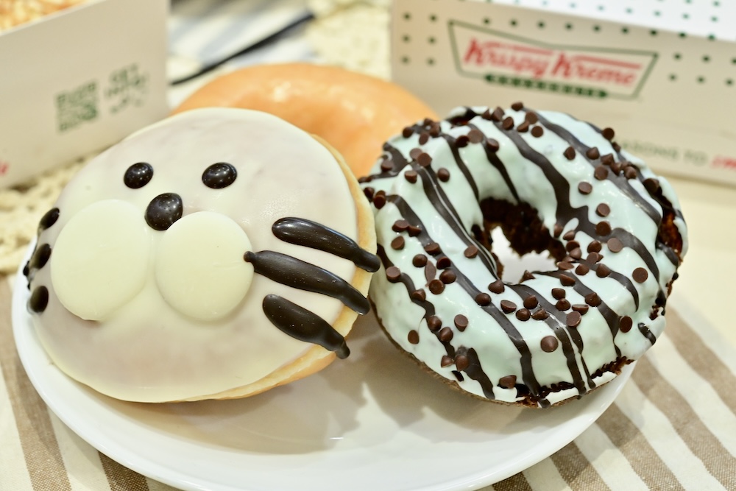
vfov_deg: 22.6
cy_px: 246
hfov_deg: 33.4
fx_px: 1227
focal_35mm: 60
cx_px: 368
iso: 6400
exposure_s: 1/160
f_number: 8
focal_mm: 60
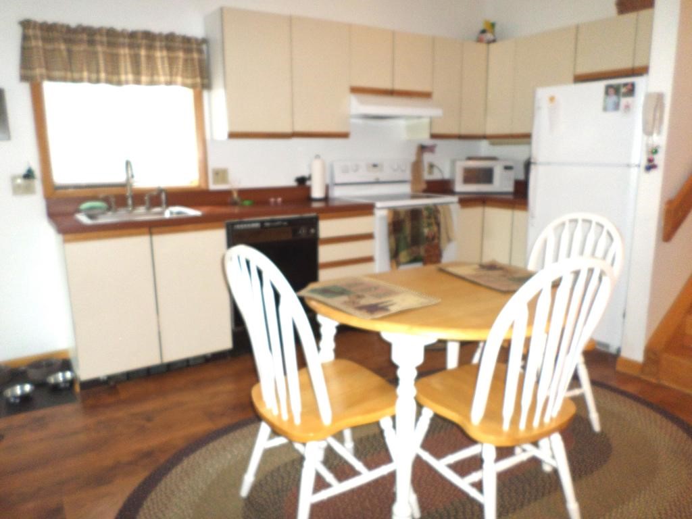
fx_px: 500
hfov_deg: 69.4
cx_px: 346
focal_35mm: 25
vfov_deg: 54.9
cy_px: 260
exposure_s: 1/30
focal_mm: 4.5
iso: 120
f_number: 2.5
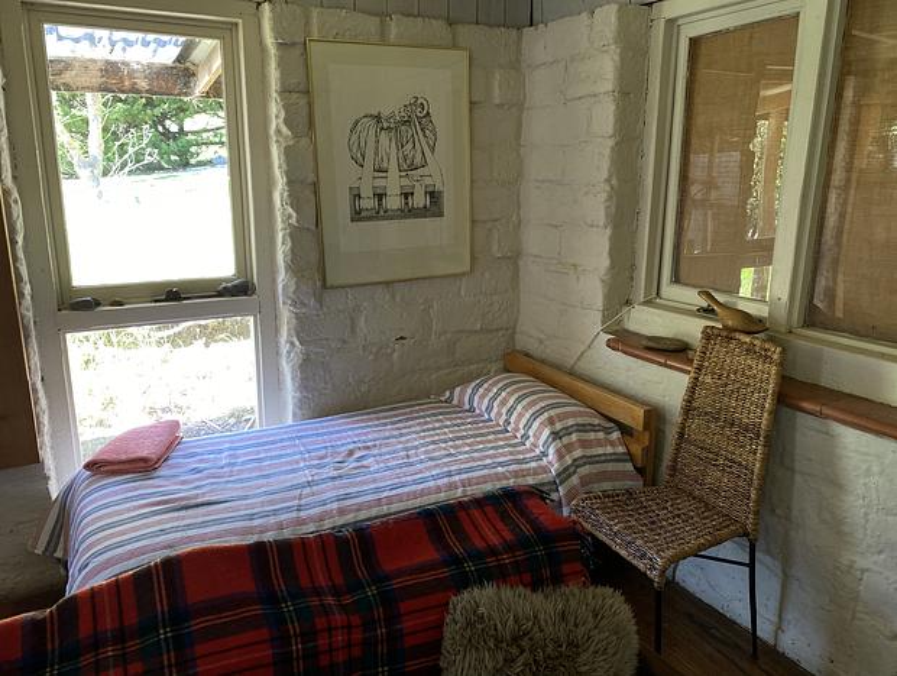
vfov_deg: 53.2
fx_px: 675
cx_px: 448
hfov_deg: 67.2
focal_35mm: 26
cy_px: 338
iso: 200
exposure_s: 1/60
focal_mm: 4.25
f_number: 1.8
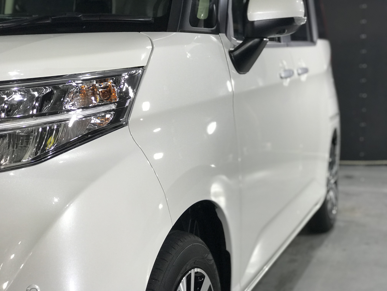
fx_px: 637
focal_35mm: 57
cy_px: 146
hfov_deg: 33.8
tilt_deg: -4.5
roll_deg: +1.5
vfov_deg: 25.7
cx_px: 194
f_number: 2.8
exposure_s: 1/60
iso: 80
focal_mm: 6.6
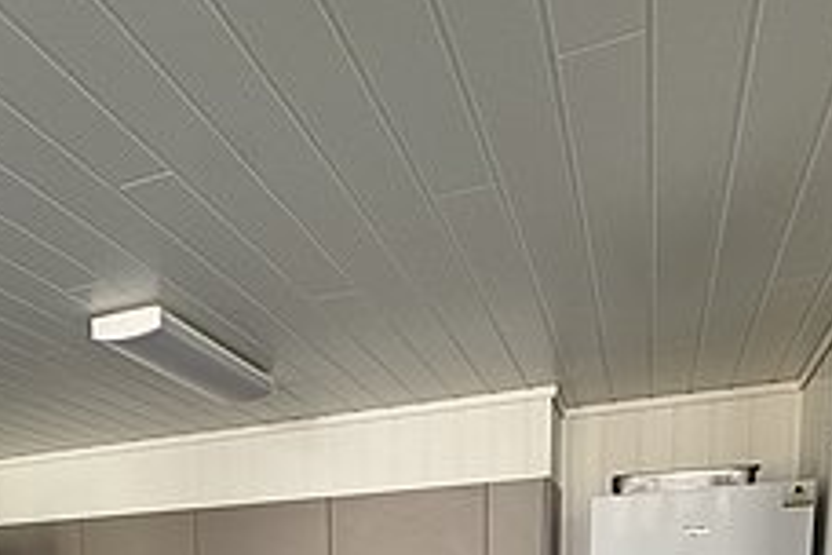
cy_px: 716
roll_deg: +0.4
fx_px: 786
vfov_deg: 30.8
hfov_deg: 55.1
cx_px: 305
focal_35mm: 34
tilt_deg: -5.0
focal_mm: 2.22
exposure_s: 1/99
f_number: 2.2
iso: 125
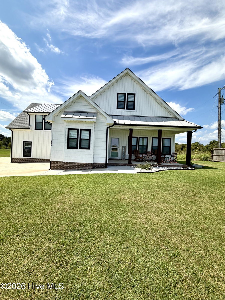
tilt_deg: +0.4
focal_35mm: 14
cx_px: 112
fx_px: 121
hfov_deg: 85.7
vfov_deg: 102.1
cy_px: 150
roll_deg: -2.3
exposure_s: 1/1068
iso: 20
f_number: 2.2
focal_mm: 2.22
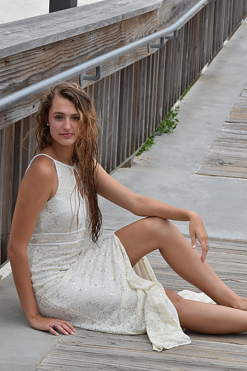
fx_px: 1080
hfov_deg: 13.0
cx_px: 124
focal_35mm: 105
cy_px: 186
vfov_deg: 19.5
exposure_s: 1/250
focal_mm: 70
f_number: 8
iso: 220
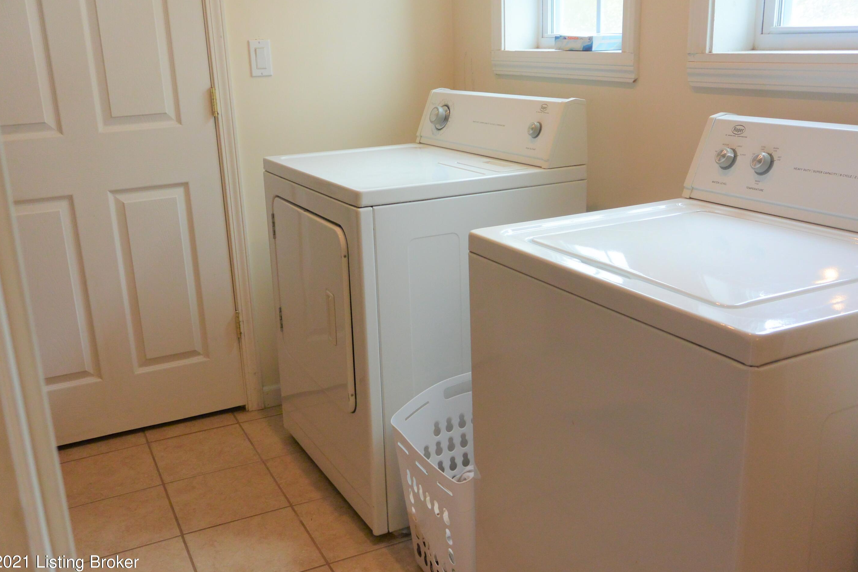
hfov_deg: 53.1
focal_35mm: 36
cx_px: 433
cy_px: 282
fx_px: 858
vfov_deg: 36.9
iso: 400
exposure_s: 1/100
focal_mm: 12.7
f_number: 3.8
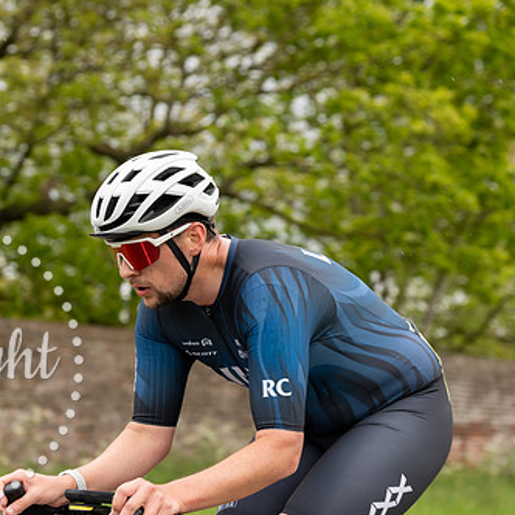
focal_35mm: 104
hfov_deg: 16.7
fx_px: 1751
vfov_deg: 16.7
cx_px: 178
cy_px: 283
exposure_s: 1/1000
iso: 400
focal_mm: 70
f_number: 3.5
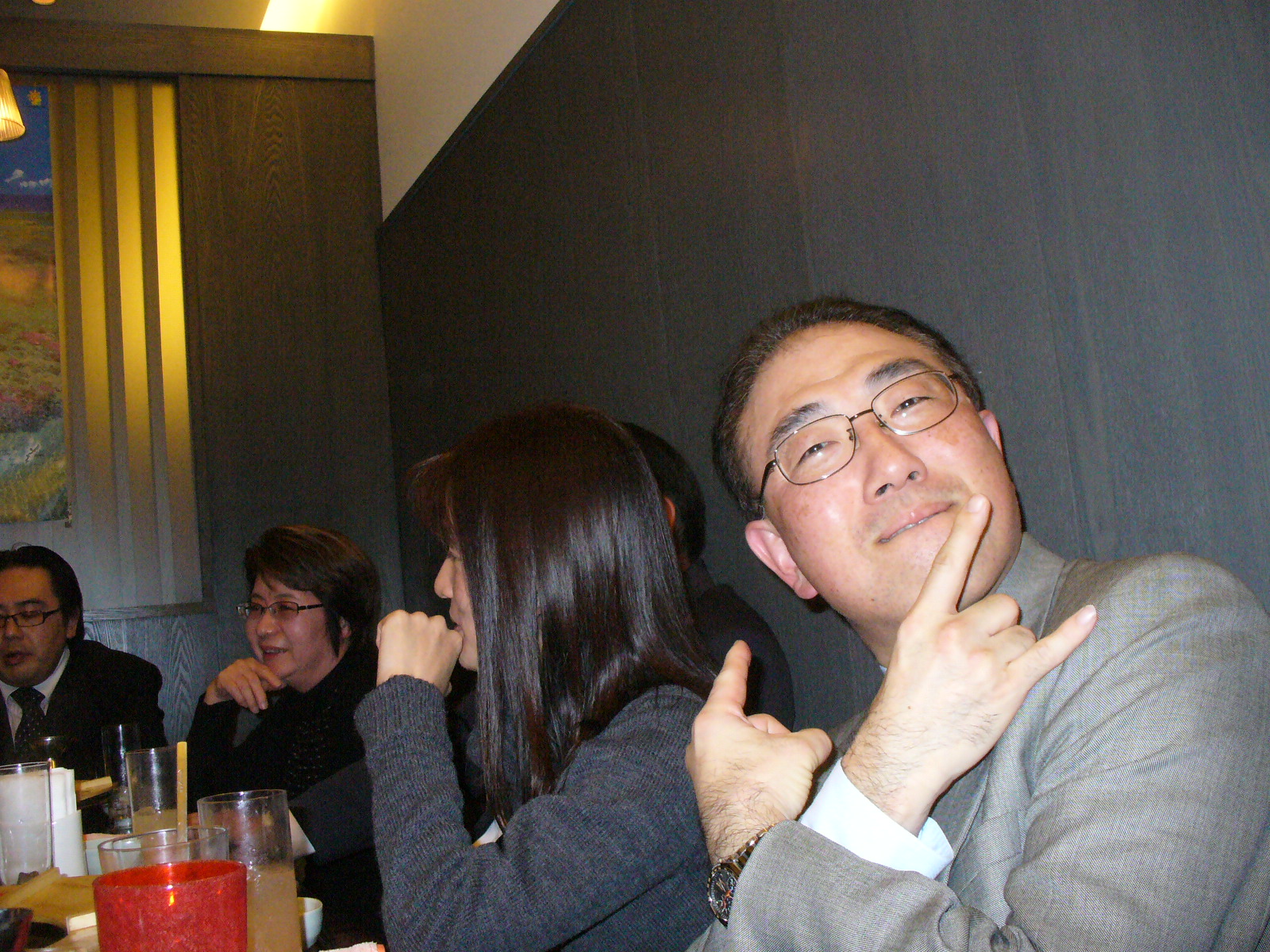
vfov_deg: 38.7
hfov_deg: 50.1
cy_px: 476
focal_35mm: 37
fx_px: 1357
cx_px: 635
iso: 400
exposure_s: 1/60
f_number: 2.8
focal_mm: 6.1
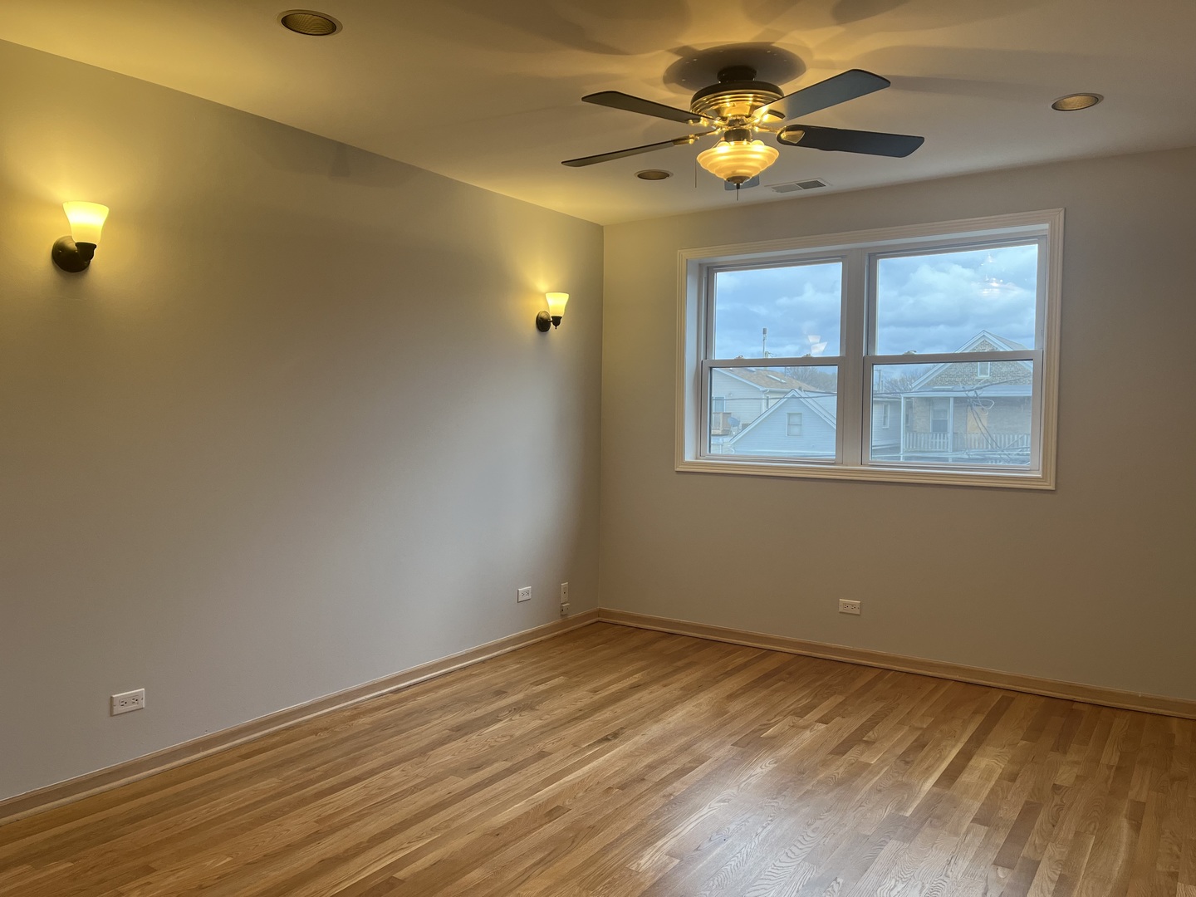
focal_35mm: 26
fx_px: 898
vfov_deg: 53.1
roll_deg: -1.0
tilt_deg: -1.6
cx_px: 598
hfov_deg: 67.3
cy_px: 448
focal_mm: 5.1
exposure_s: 1/120
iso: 100
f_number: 1.6
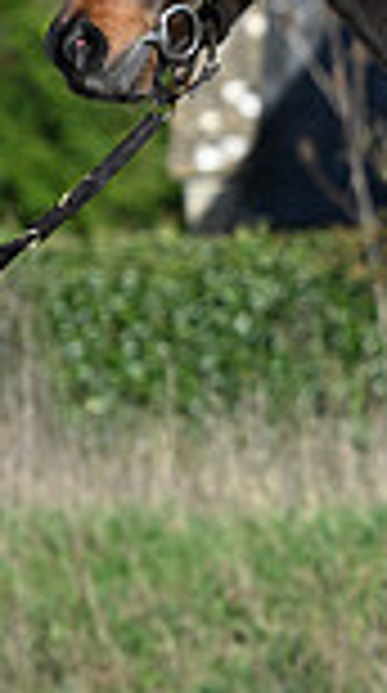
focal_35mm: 613
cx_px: 891
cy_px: 241
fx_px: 11245
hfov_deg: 2.0
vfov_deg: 3.5
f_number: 3.5
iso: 140
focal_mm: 155
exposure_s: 1/1250
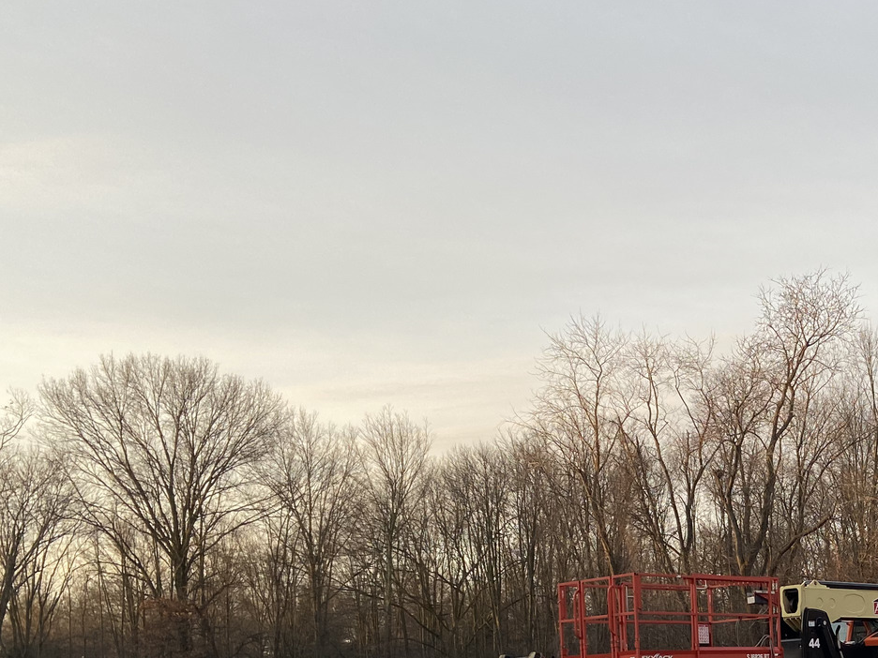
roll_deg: +2.7
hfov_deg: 32.6
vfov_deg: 24.8
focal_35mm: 56
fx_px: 1420
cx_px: 795
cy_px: 662
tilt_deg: +0.0
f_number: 1.8
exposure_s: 1/454
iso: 32
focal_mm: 4.25
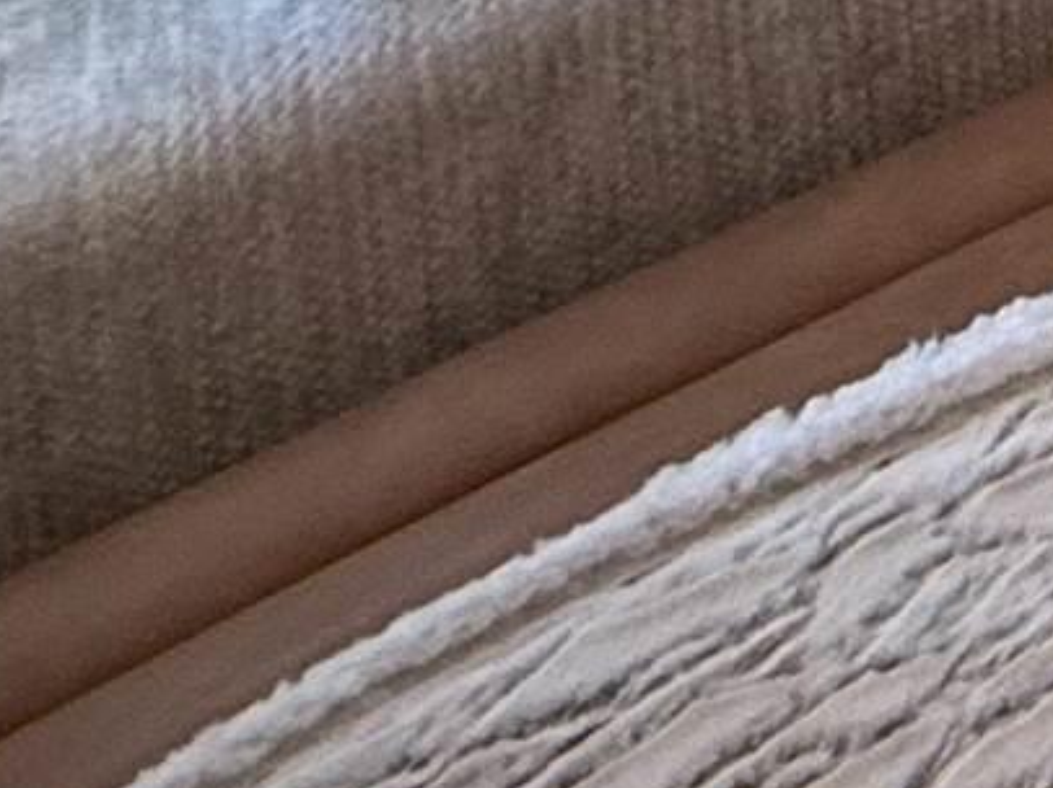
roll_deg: +0.0
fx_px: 3223
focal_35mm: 106
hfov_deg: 10.2
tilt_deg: -6.1
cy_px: -2120
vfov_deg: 8.7
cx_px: 3494
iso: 125
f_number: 2.2
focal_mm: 2.22
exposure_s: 1/120
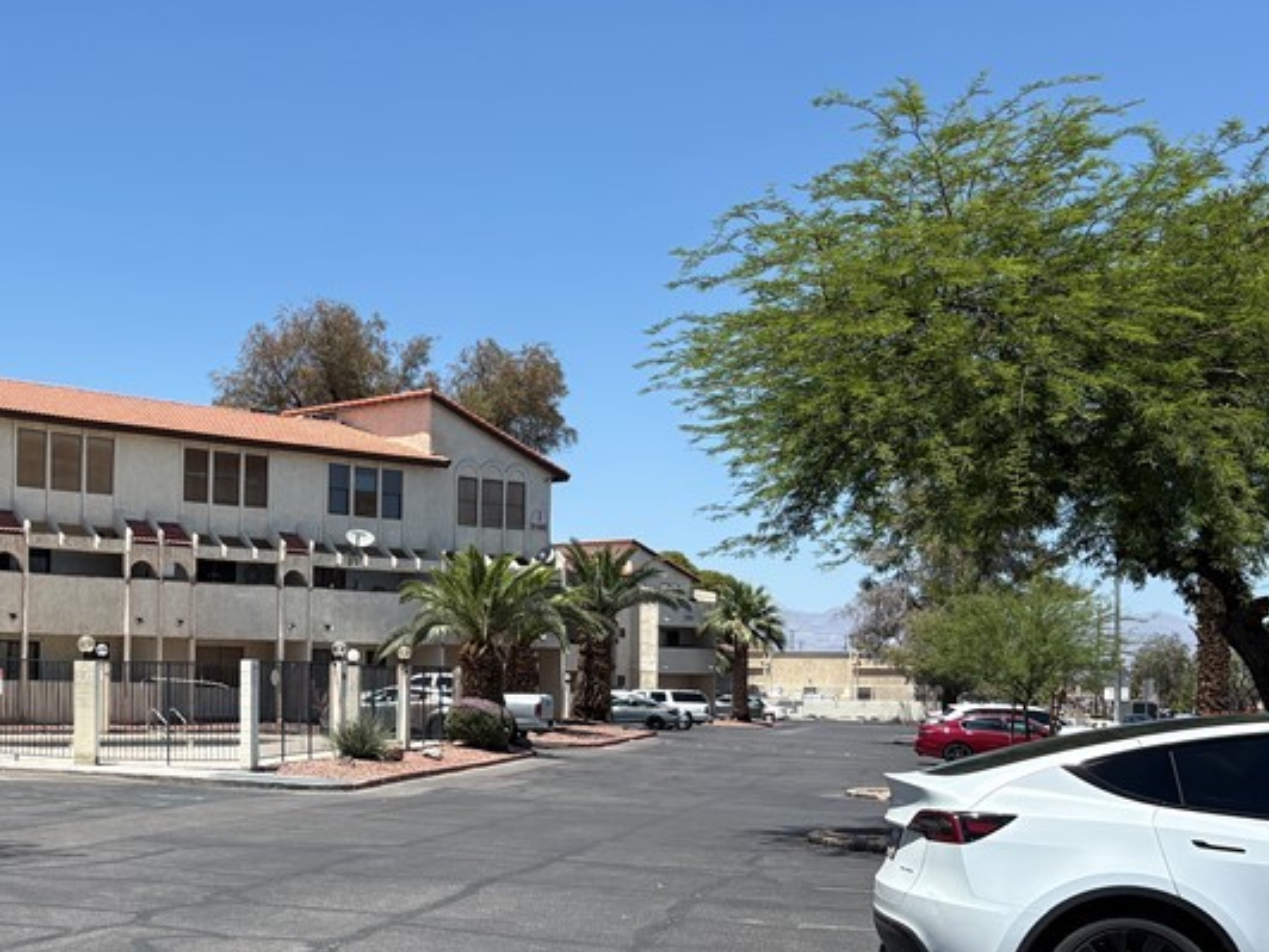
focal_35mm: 50
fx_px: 1833
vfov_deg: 28.9
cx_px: 172
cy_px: 625
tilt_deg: +2.4
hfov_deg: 36.3
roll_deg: -0.4
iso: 64
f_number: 1.6
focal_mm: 5.96
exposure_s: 1/5348
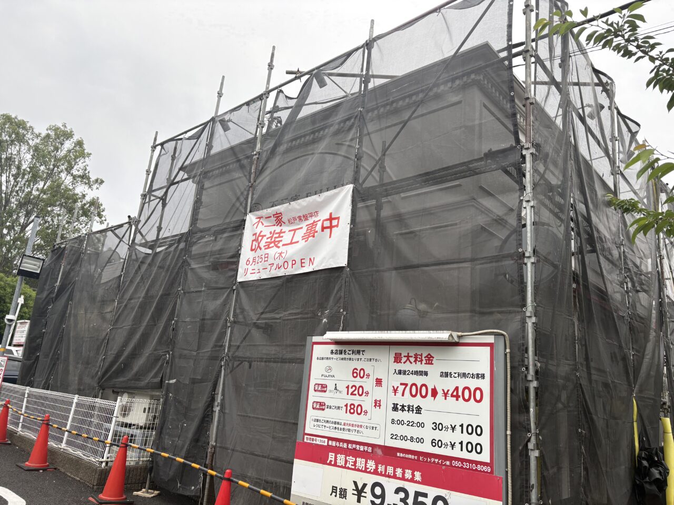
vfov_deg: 53.1
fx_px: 506
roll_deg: -5.1
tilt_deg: +15.9
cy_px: 252
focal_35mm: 26
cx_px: 337
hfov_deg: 67.3
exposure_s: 1/328
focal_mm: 5.96
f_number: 1.6
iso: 50
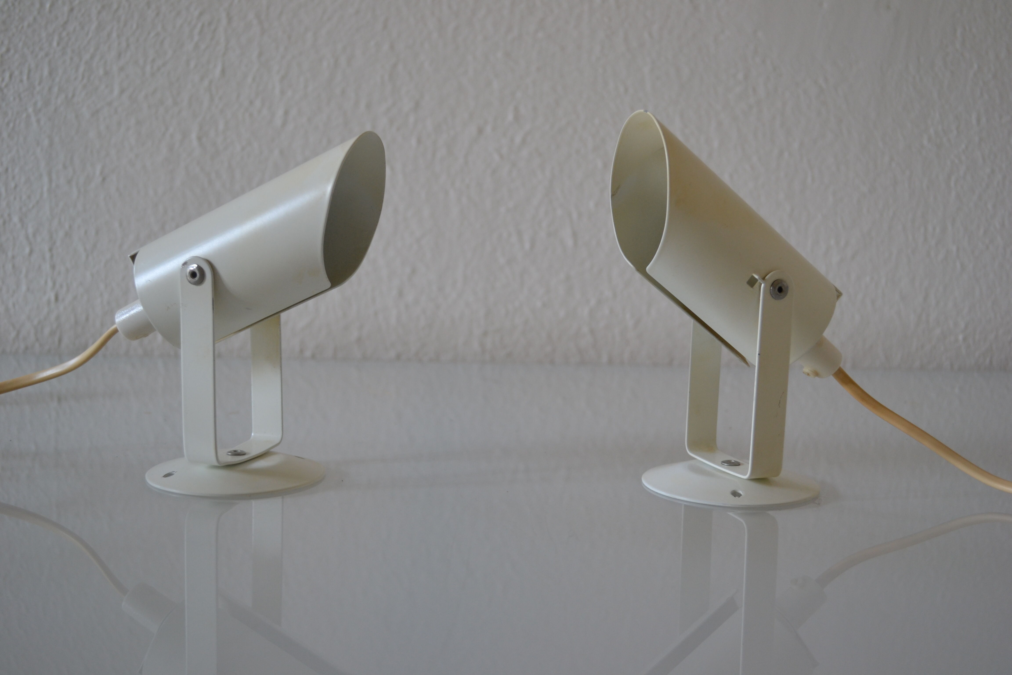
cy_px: 338
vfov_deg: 34.2
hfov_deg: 49.6
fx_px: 1096
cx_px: 506
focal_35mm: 39
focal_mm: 26
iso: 400
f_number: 4.2
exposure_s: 1/50
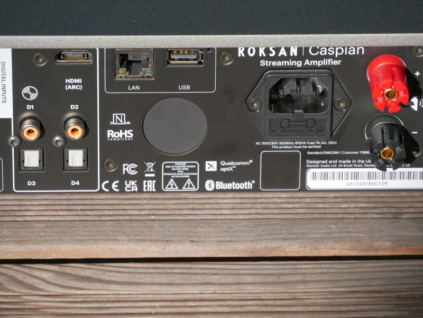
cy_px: 159
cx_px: 212
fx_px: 3424
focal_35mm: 280
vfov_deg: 5.3
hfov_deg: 7.1
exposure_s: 1/500
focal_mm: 140
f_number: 5.6
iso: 200
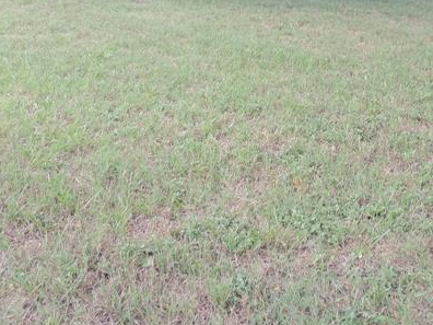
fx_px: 776
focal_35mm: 62
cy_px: 22
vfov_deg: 22.9
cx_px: 249
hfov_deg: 31.1
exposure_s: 1/60
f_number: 3
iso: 80
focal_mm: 4.3
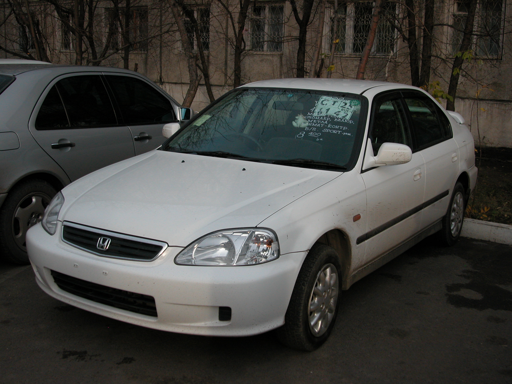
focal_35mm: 45
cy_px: 192
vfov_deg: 32.2
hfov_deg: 42.1
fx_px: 666
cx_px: 256
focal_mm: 11.4
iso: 100
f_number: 3.7
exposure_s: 1/543
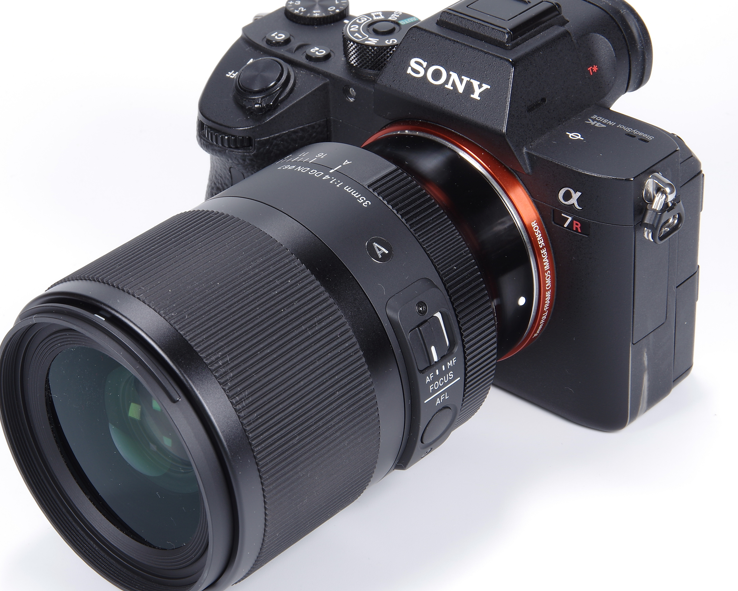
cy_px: 287
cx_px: 339
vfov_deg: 15.0
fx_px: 2250
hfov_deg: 18.6
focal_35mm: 103
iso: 100
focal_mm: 48
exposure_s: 1/4
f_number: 16
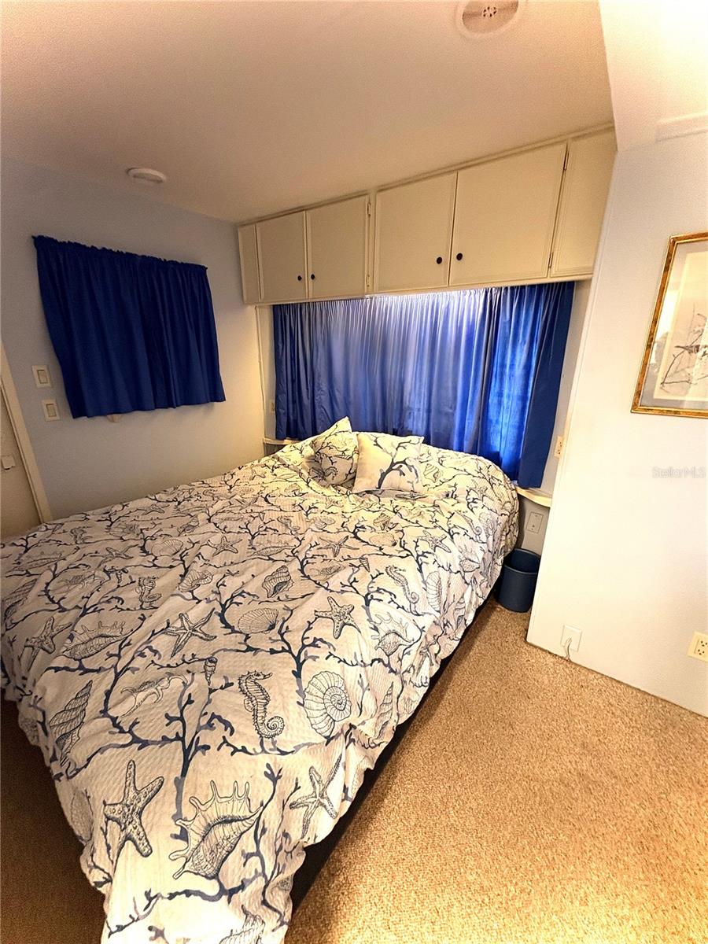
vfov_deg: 102.1
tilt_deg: -19.0
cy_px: 472
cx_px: 354
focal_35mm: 14
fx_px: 382
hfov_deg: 85.7
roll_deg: +1.3
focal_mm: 2.22
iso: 200
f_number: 2.2
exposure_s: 1/60
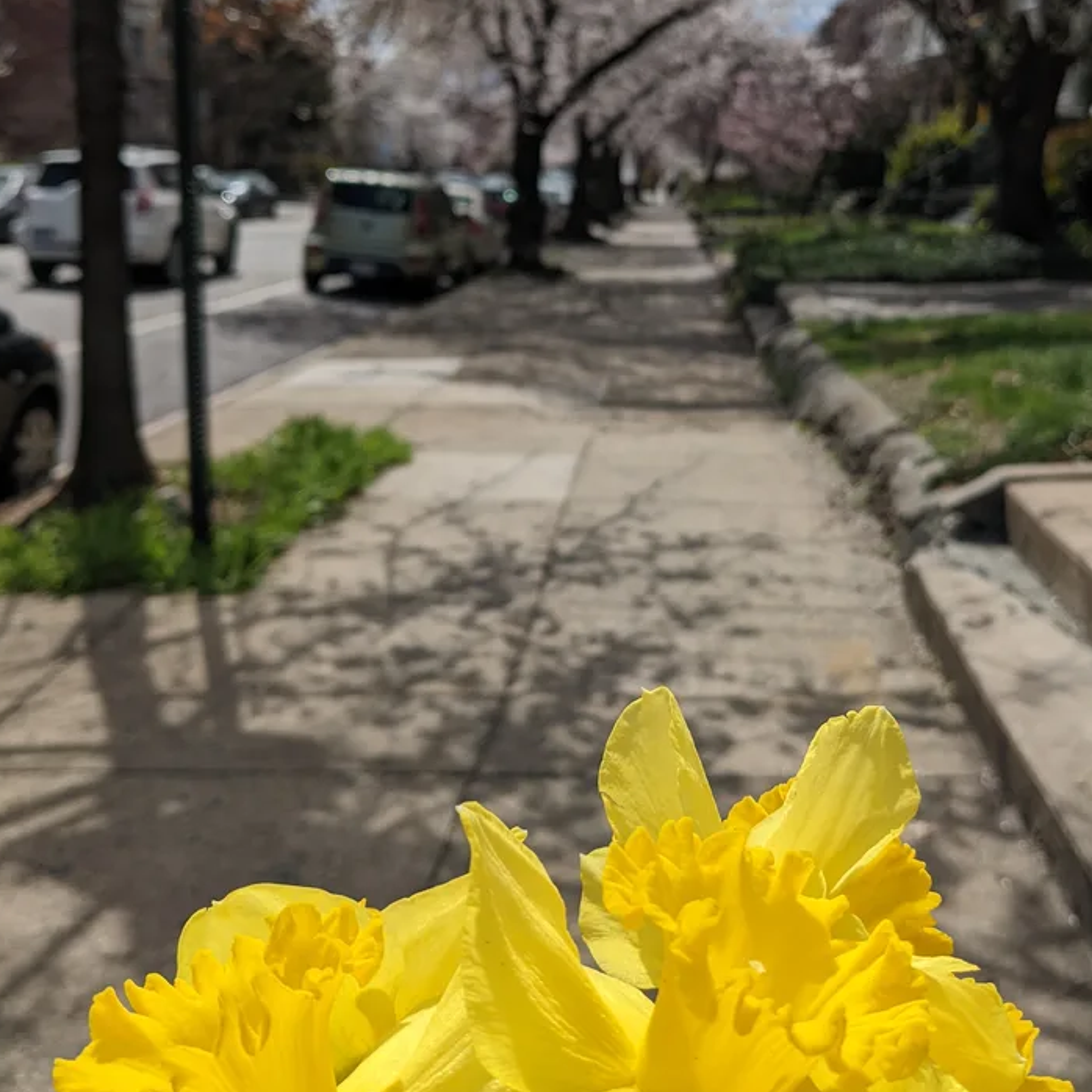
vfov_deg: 40.1
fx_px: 1463
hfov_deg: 40.8
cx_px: 640
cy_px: 319
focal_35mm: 41
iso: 57
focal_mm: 4.38
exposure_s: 1/7812
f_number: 1.73
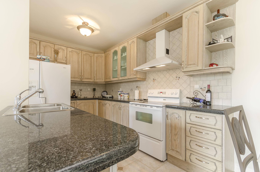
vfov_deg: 77.1
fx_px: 108
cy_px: 86
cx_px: 130
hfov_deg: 100.5
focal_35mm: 15
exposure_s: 1/8
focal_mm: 10
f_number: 8
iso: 320
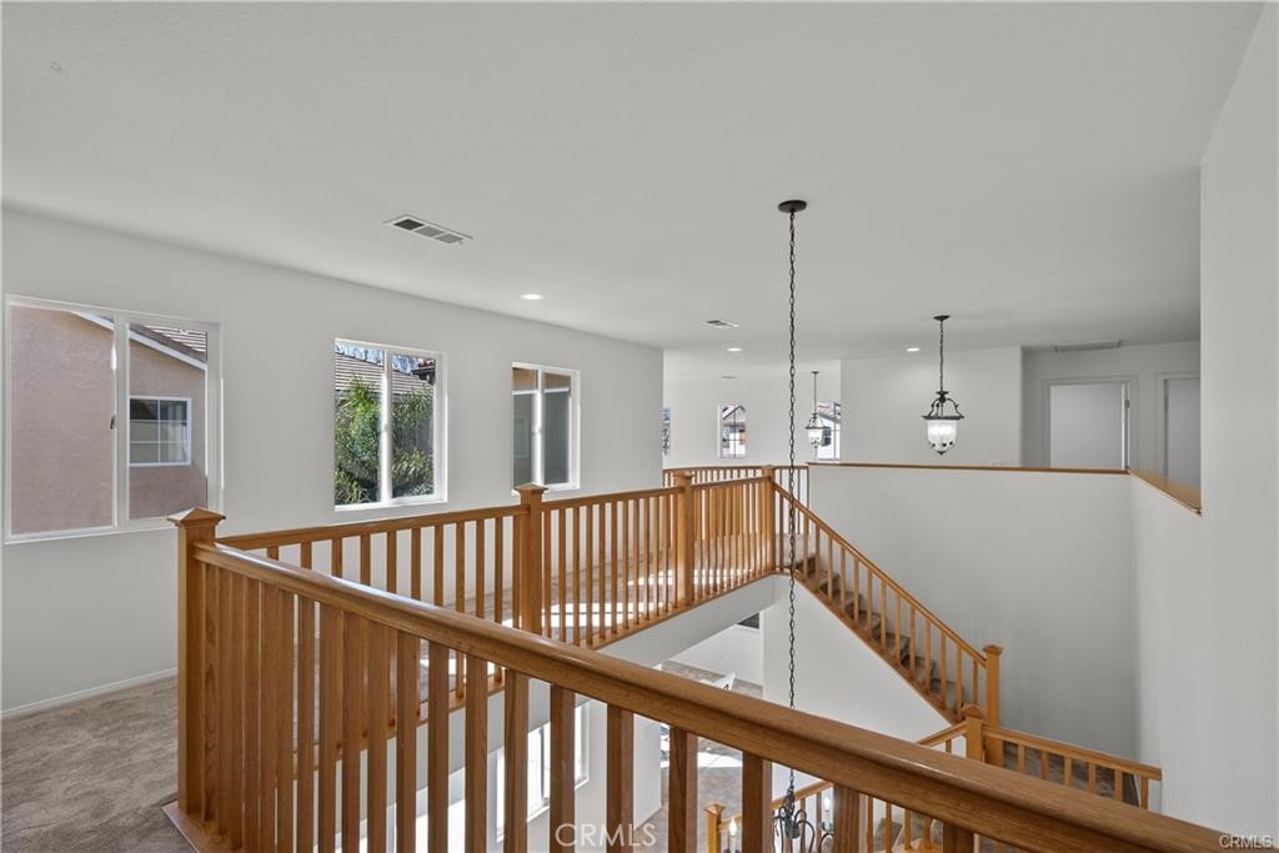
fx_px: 568
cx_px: 640
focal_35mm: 16
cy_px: 426
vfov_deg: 73.8
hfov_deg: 96.7
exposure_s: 1/20
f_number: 9
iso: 200
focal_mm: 16
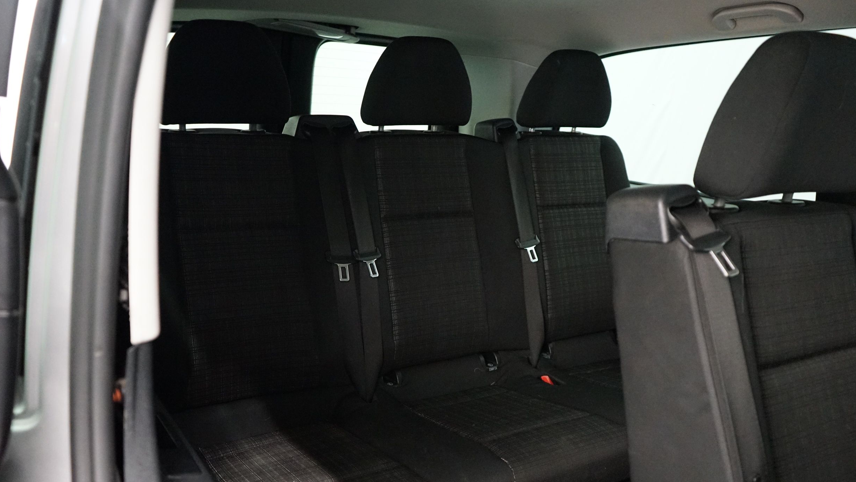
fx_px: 681
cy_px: 287
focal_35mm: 30
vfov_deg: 38.8
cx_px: 423
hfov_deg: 64.3
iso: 6400
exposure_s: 1/40
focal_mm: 28
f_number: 3.5
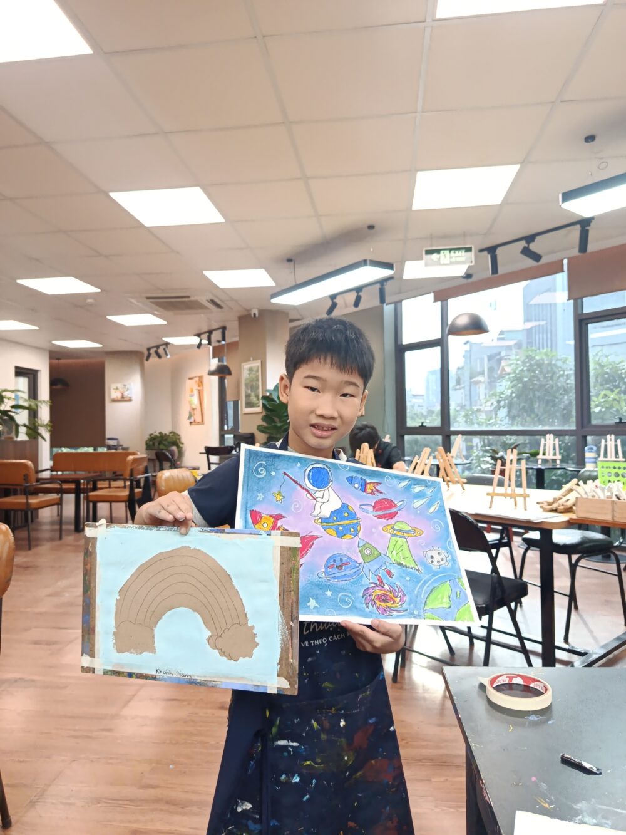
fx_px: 579
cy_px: 418
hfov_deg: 56.8
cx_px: 313
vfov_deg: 71.6
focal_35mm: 24
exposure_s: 1/100
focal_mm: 5.24
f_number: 1.7
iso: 424
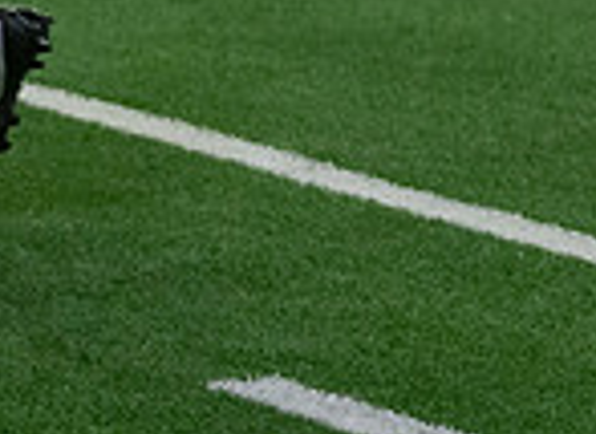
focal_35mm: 355
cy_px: -238
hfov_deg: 5.6
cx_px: 73
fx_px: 6048
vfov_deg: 4.1
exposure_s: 1/1250
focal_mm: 70
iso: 4000
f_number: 2.8
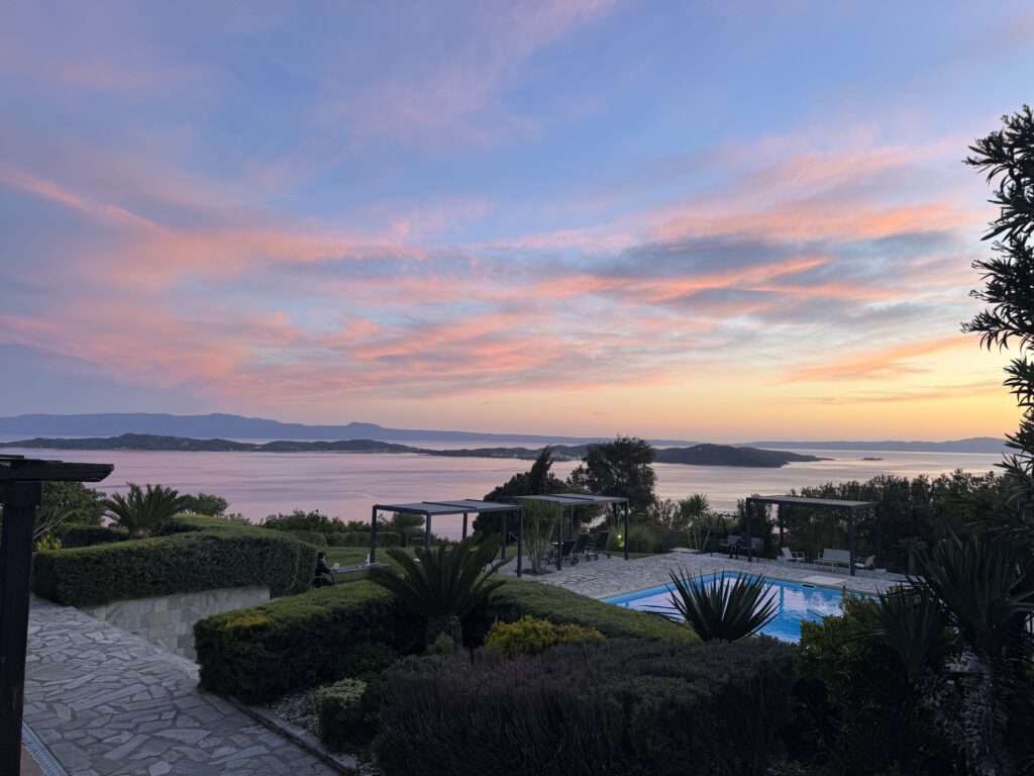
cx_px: 517
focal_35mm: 24
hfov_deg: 71.6
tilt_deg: +4.2
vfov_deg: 56.8
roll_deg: -0.8
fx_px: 717
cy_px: 388
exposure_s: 1/121
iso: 80
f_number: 1.78
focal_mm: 6.76
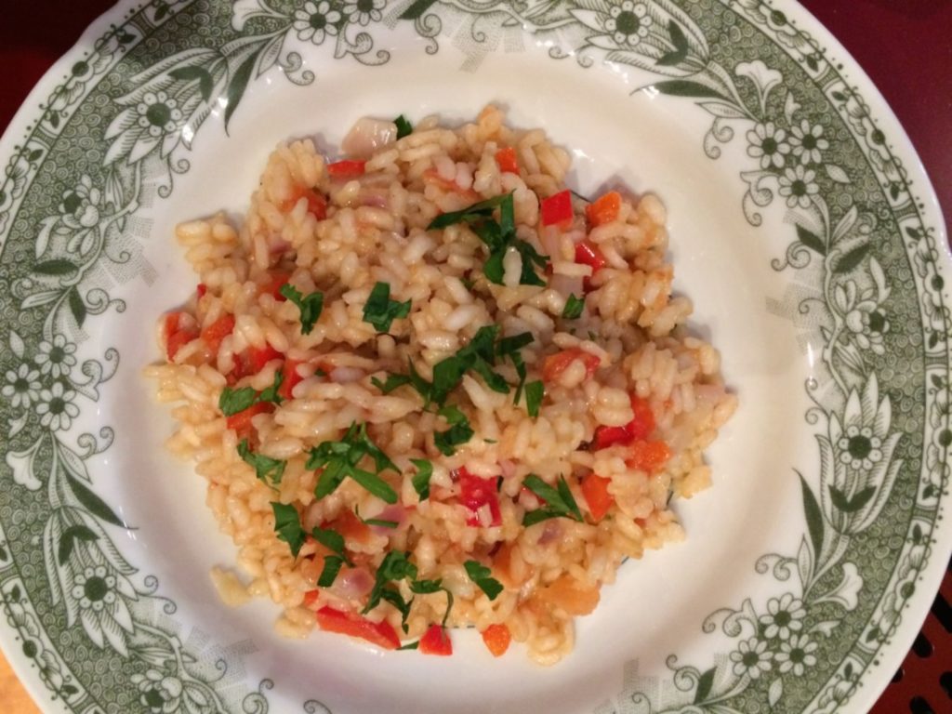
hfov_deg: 61.7
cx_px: 476
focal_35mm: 29
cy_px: 357
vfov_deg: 48.2
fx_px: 798
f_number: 2.2
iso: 320
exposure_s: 1/17
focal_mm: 4.15
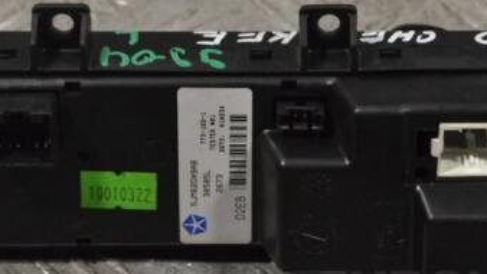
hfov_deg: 14.8
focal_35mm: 145
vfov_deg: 8.4
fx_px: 1872
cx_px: 291
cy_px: 101
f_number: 9
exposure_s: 1/320
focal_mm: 52
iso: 3200
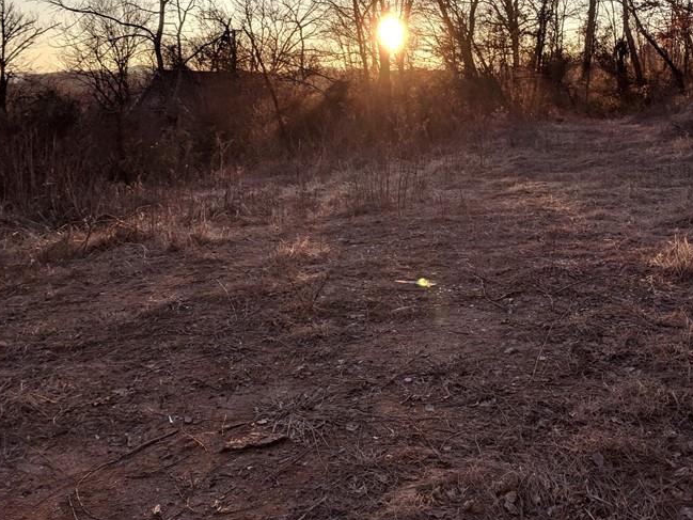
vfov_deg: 34.7
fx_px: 821
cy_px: 164
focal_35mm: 41
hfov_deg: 45.5
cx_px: 415
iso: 50
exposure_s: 1/1258
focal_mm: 4.67
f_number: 2
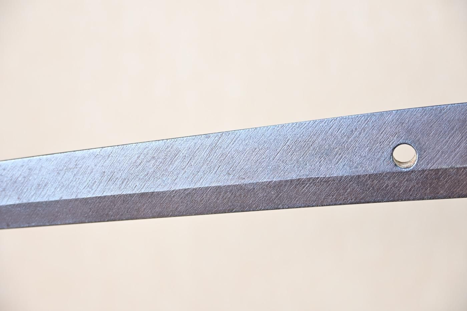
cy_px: 156
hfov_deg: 21.2
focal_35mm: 96
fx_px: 1245
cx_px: 234
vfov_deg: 14.2
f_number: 5
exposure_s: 1/2
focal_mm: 64
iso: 100
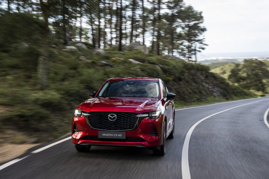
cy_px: 90
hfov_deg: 41.1
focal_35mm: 48
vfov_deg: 28.1
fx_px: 359
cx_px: 134
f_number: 5
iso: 50
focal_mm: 48
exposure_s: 1/30
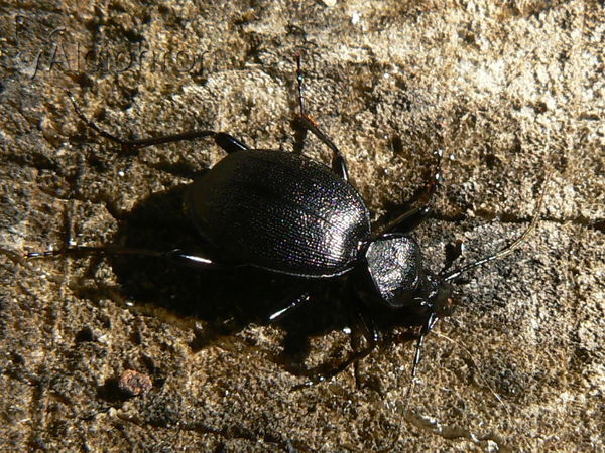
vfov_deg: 39.7
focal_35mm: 36
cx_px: 302
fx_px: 629
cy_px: 226
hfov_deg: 51.4
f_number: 5.6
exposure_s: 1/250
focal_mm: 6
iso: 80
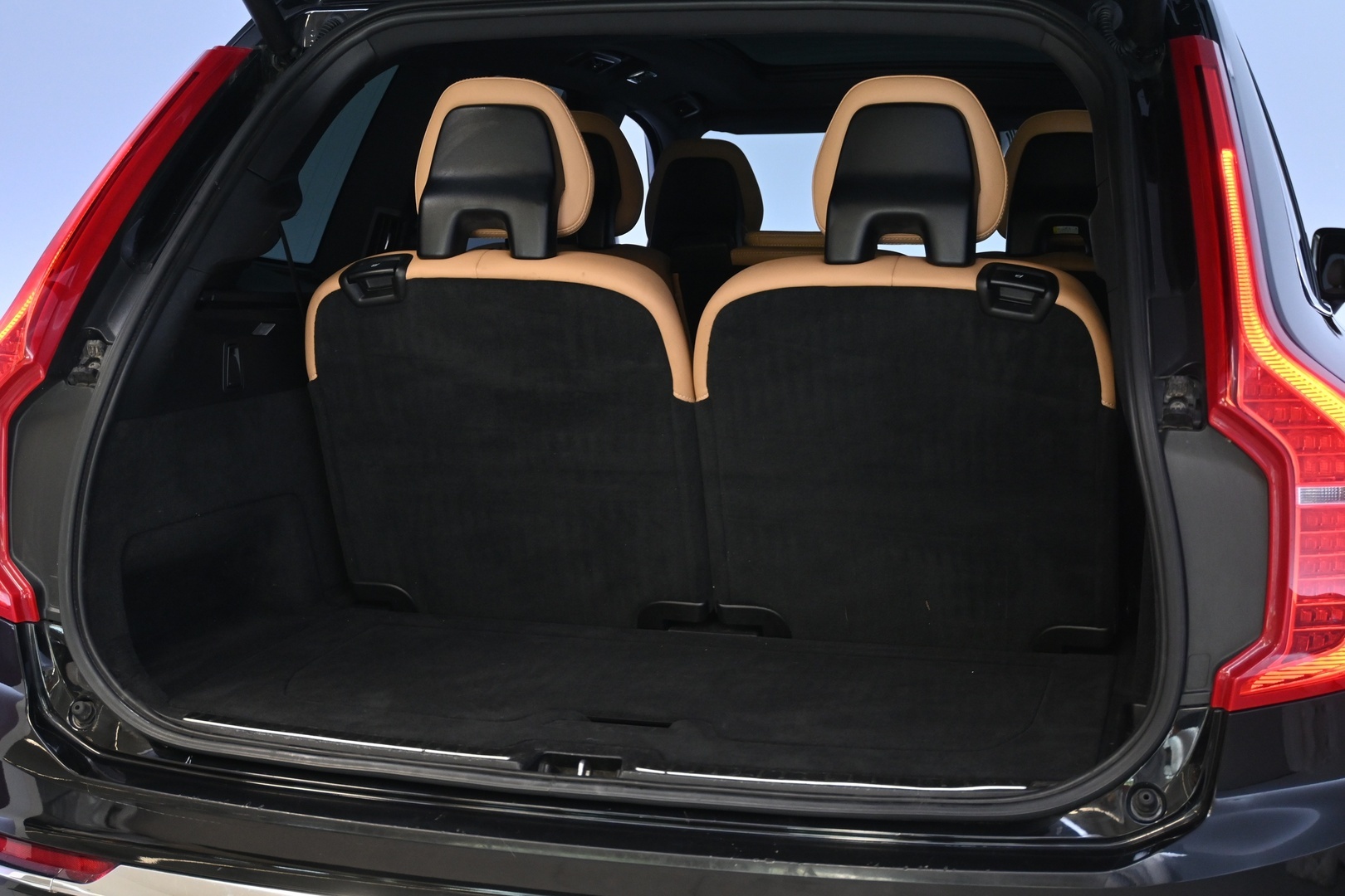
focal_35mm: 51
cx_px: 672
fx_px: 1905
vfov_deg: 26.5
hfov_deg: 38.9
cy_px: 448
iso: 1250
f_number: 5
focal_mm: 34
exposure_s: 1/50
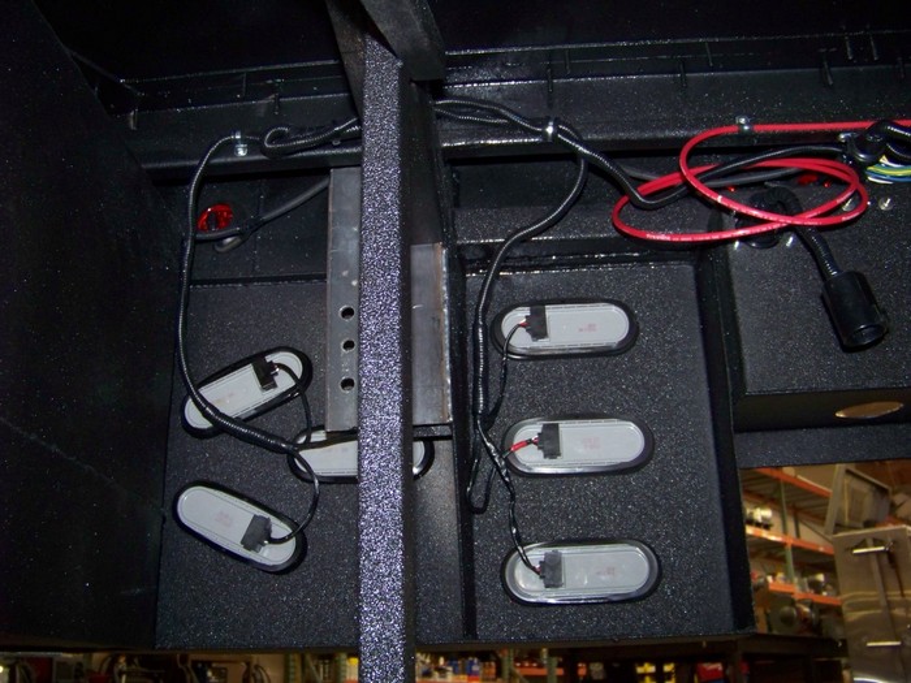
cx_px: 456
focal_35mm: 36
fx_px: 947
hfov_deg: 51.4
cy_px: 342
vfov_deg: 39.7
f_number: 2.8
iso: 200
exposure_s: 1/30
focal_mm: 5.85
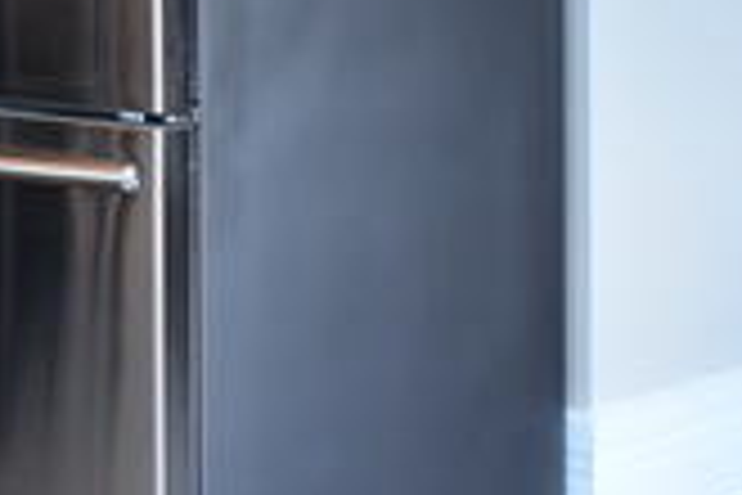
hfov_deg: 16.1
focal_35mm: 123
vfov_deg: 10.6
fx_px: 2535
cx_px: -90
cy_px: -315
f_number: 4
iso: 450
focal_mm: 18
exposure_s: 1/60
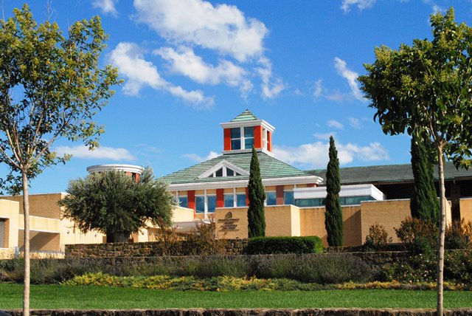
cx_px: 236
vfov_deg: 25.1
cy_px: 158
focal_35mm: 54
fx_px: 709
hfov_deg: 36.8
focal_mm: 36
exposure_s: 1/1250
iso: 1600
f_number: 18
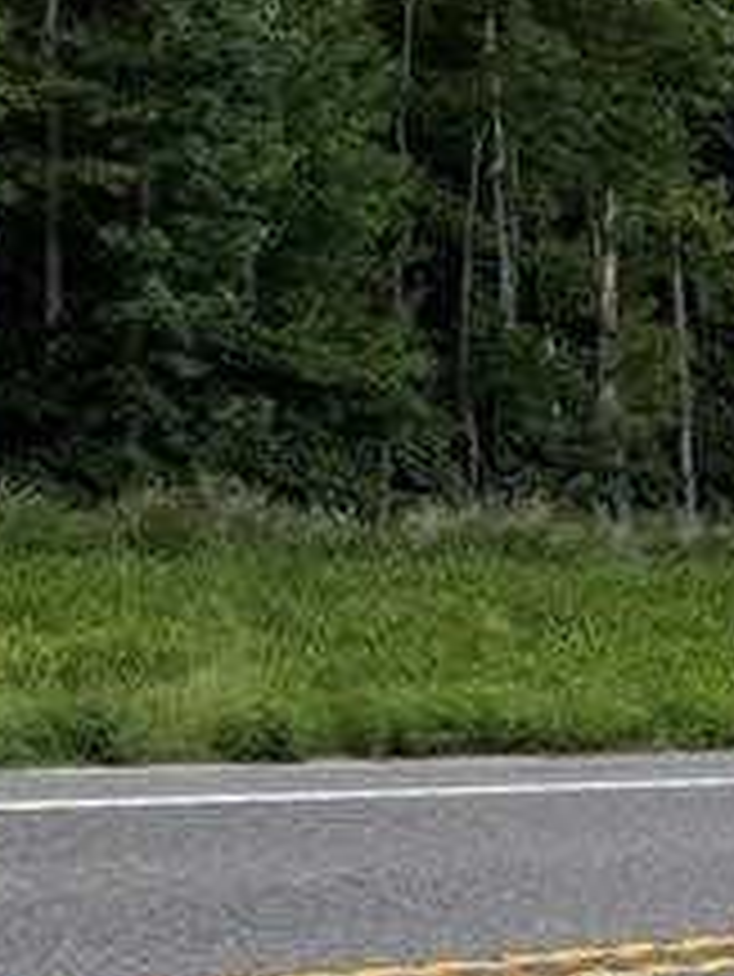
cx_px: -212
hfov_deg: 16.5
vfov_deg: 21.1
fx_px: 2401
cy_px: -247
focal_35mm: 85
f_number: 1.78
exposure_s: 1/243
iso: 160
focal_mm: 6.76
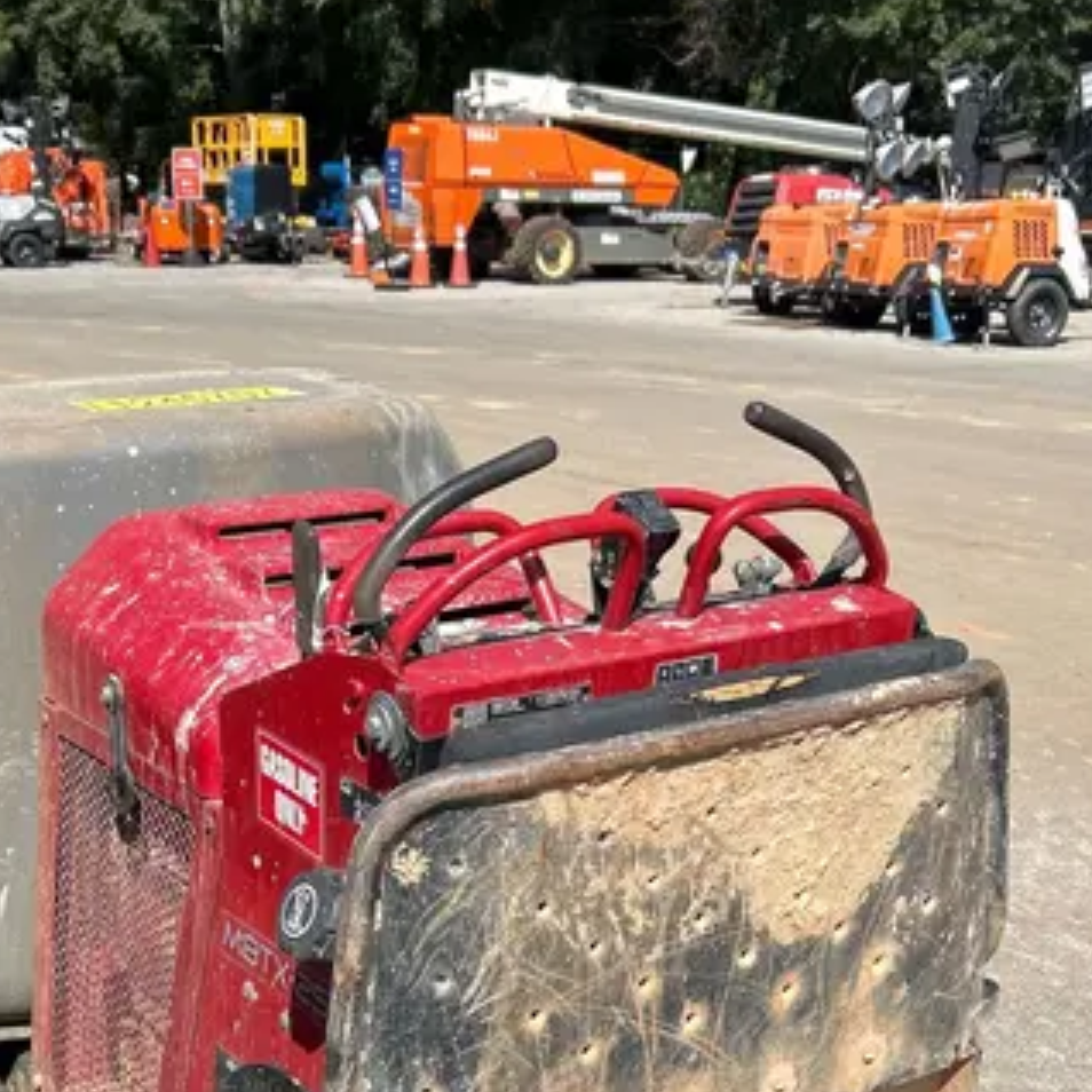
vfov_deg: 32.0
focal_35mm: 53
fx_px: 1892
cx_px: 474
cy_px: 692
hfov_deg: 32.2
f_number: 1.5
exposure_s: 1/4115
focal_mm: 5.7
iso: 50
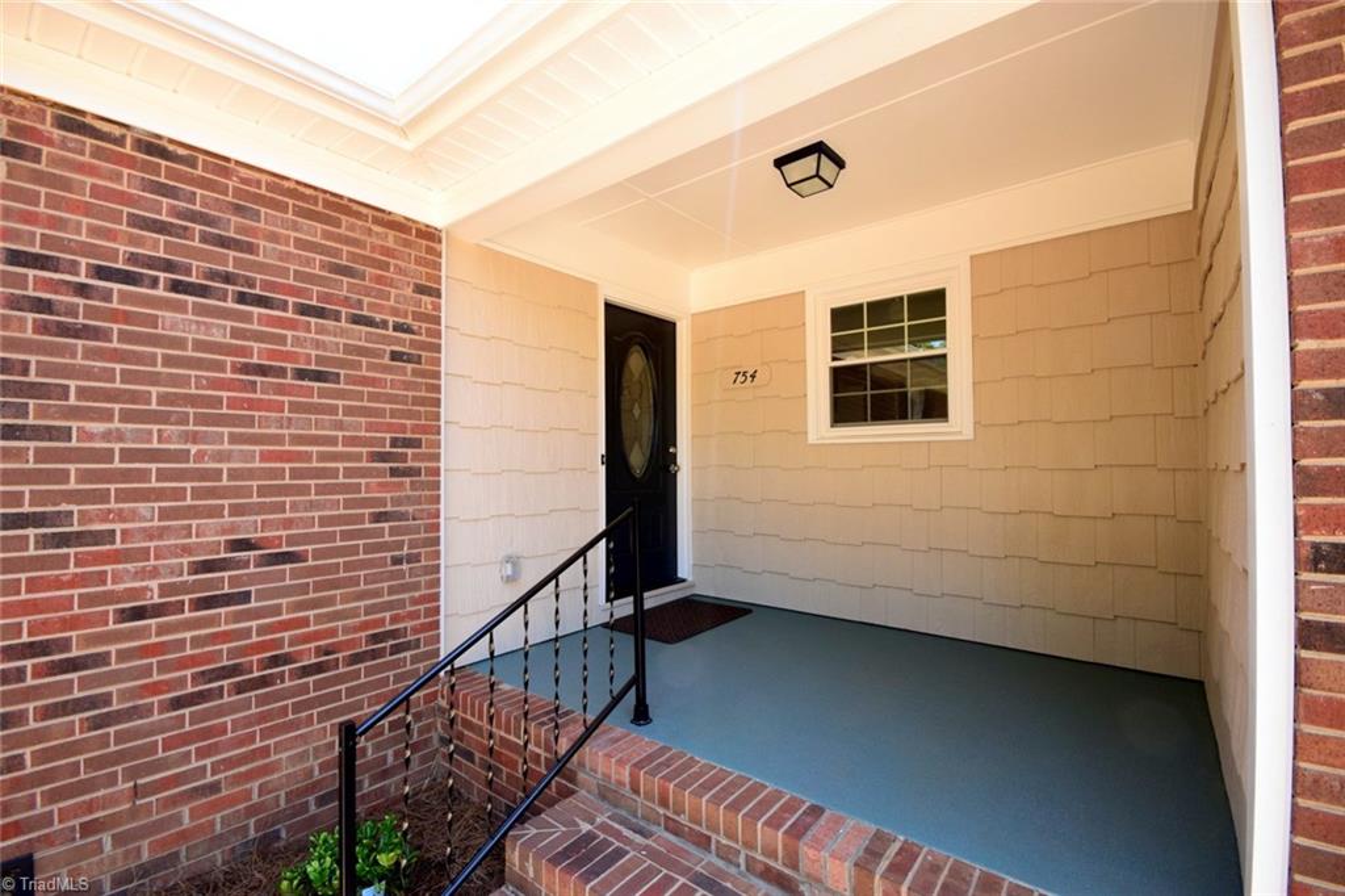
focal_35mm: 15
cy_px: 448
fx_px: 560
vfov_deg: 77.3
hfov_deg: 100.4
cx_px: 672
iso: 640
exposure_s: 1/125
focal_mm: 10
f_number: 9
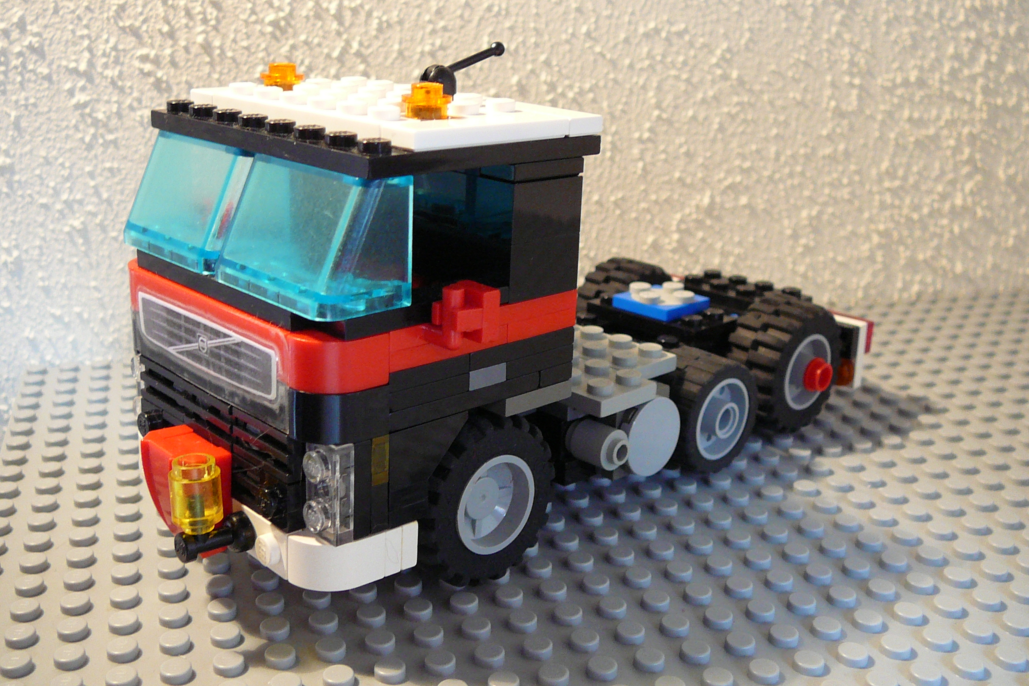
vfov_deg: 33.4
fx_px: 1143
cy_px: 345
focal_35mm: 40
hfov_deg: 48.5
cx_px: 509
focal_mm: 5.6
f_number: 3
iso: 200
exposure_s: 1/20
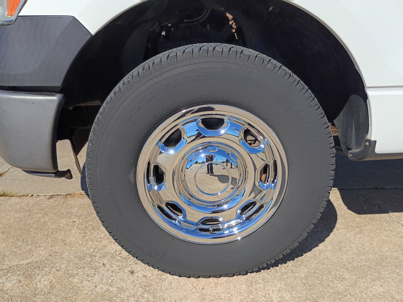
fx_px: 338
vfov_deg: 48.2
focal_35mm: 29
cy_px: 151
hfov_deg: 61.7
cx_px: 202
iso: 104
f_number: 1.8
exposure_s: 1/1401
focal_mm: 4.27
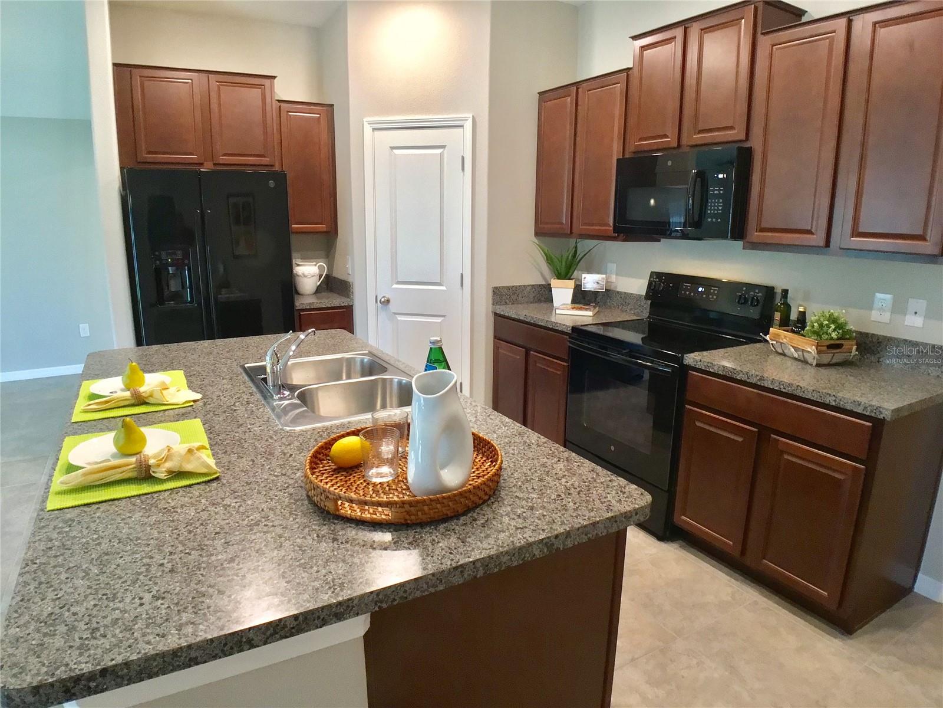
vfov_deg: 45.4
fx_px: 844
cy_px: 354
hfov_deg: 58.4
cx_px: 472
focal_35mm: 31
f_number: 2.4
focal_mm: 3.3
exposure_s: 1/30
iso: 200
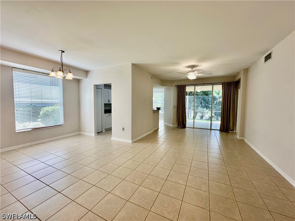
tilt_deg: -3.3
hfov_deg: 102.1
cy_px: 110
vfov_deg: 85.7
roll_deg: -0.6
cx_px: 148
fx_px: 119
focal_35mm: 14
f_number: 2.2
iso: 80
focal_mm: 2.22
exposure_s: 1/120
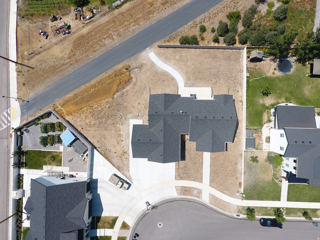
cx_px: 160
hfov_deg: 81.7
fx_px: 185
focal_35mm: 20
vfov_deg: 66.0
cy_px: 120
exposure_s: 1/919
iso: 100
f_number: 2.8
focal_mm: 3.61
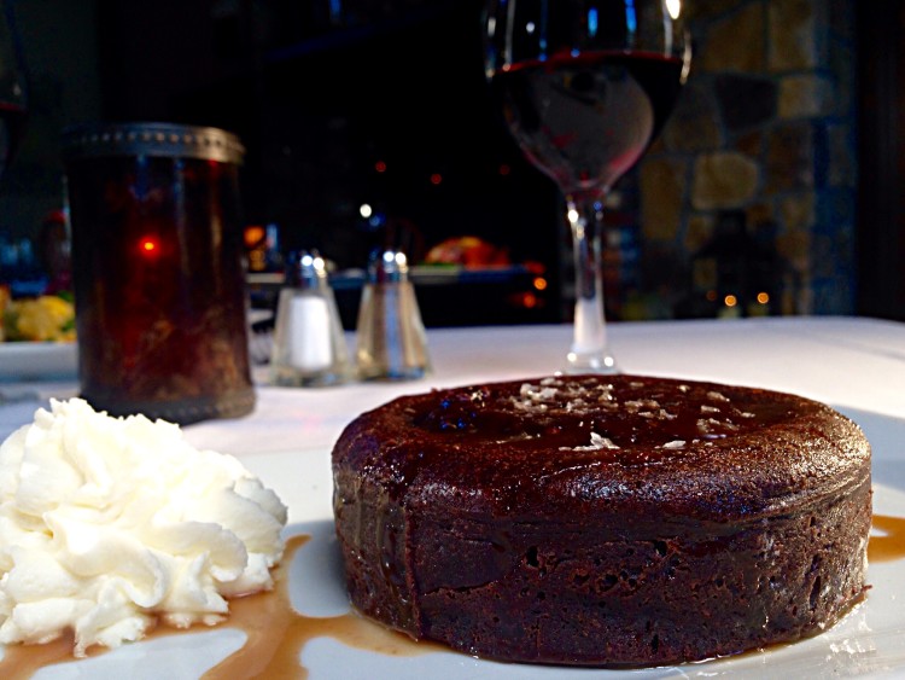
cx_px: 452
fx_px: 863
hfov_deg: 55.3
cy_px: 340
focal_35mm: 33
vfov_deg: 43.0
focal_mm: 4.12
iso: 50
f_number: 2.4
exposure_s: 1/30
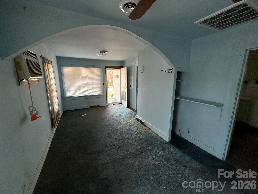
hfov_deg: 102.1
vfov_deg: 85.7
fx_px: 104
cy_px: 97
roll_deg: -1.0
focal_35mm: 14
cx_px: 129
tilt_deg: -10.5
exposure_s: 1/99
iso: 250
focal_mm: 2.22
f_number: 2.2
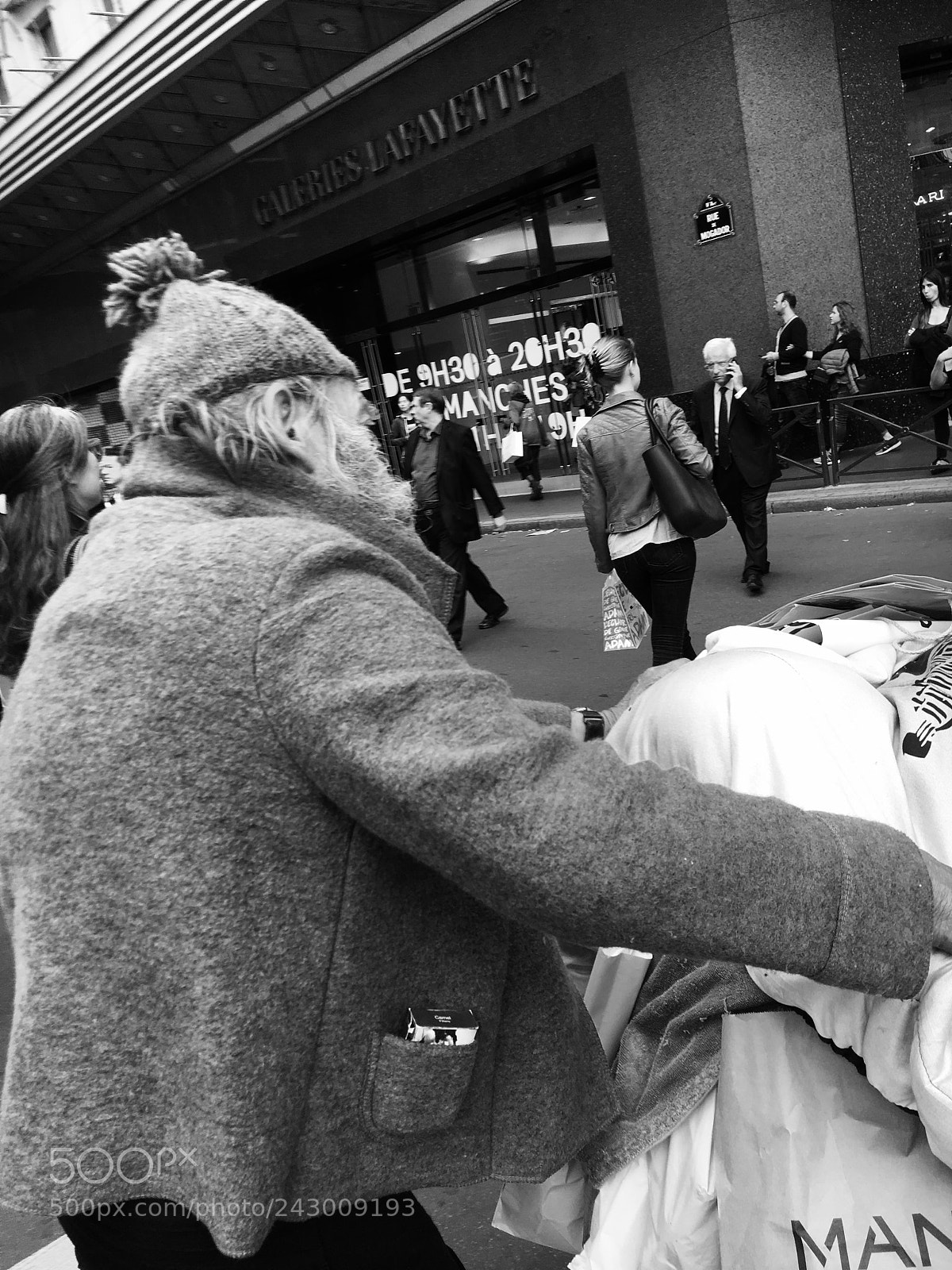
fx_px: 1063
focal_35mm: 29
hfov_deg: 48.2
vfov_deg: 61.7
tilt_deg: -9.3
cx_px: 476
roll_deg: +10.3
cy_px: 635
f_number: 2.2
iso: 25
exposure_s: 1/210
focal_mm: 4.15
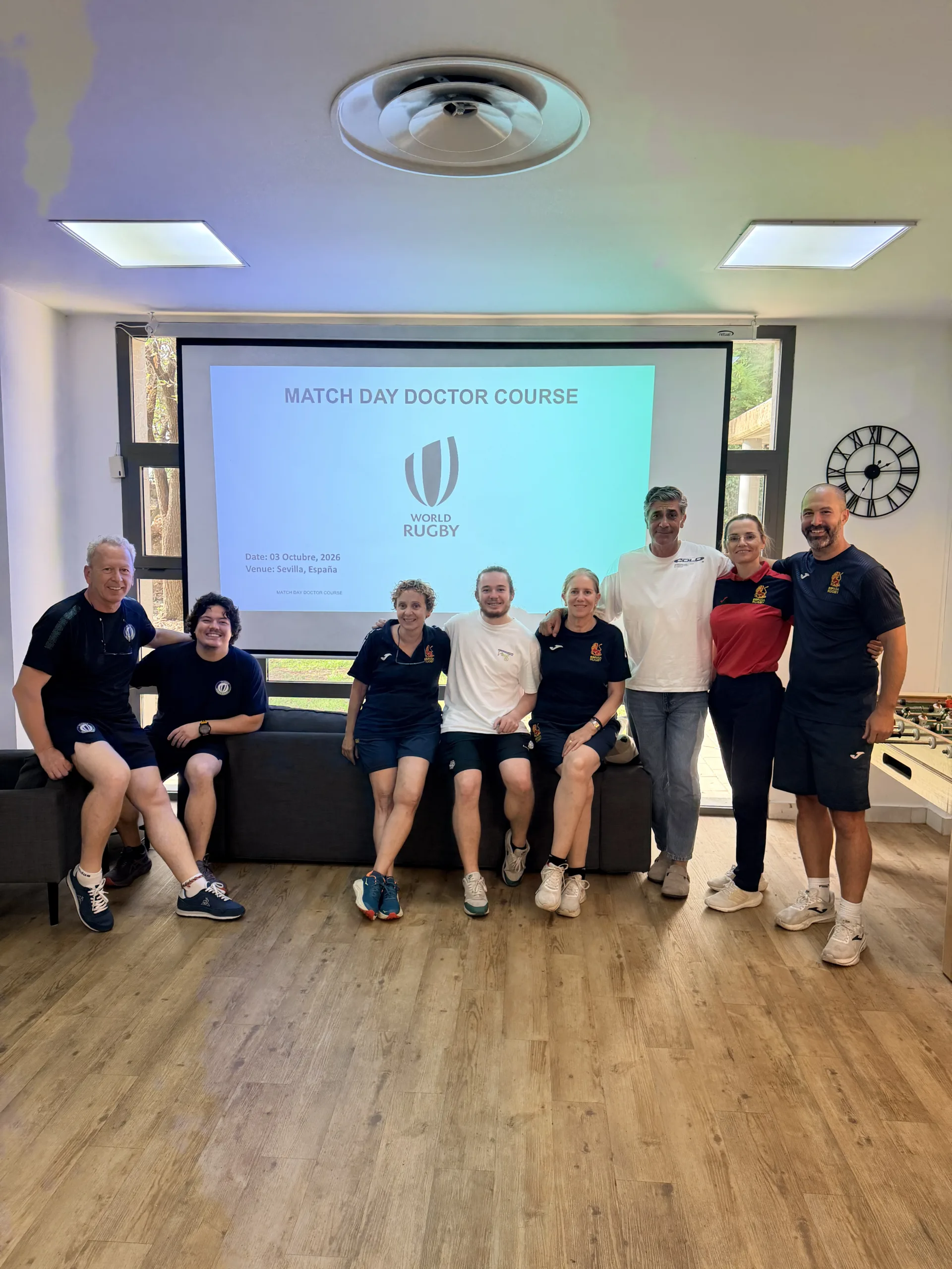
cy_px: 634
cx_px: 476
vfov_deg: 71.6
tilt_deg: -5.4
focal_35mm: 24
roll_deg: -1.3
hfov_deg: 56.8
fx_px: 880
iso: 125
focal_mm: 6.76
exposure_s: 1/120
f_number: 1.78
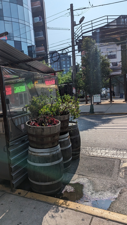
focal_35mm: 27
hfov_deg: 42.5
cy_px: 114
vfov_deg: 69.9
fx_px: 162
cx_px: 45
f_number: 1.85
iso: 47
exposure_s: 1/5952
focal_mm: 6.81
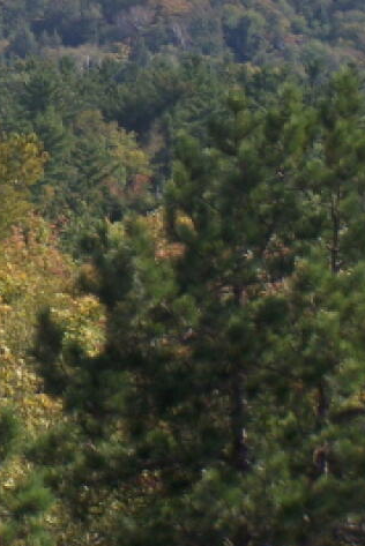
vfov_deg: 6.5
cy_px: -173
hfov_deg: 4.3
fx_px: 4783
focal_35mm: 315
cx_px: -196
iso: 80
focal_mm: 17.5
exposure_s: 1/640
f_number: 3.2
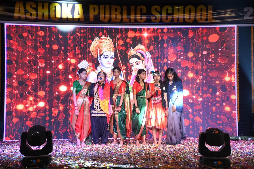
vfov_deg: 38.3
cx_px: 127
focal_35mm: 34
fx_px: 243
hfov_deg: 55.1
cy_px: 84
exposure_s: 1/250
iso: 1000
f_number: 4
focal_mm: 34.5
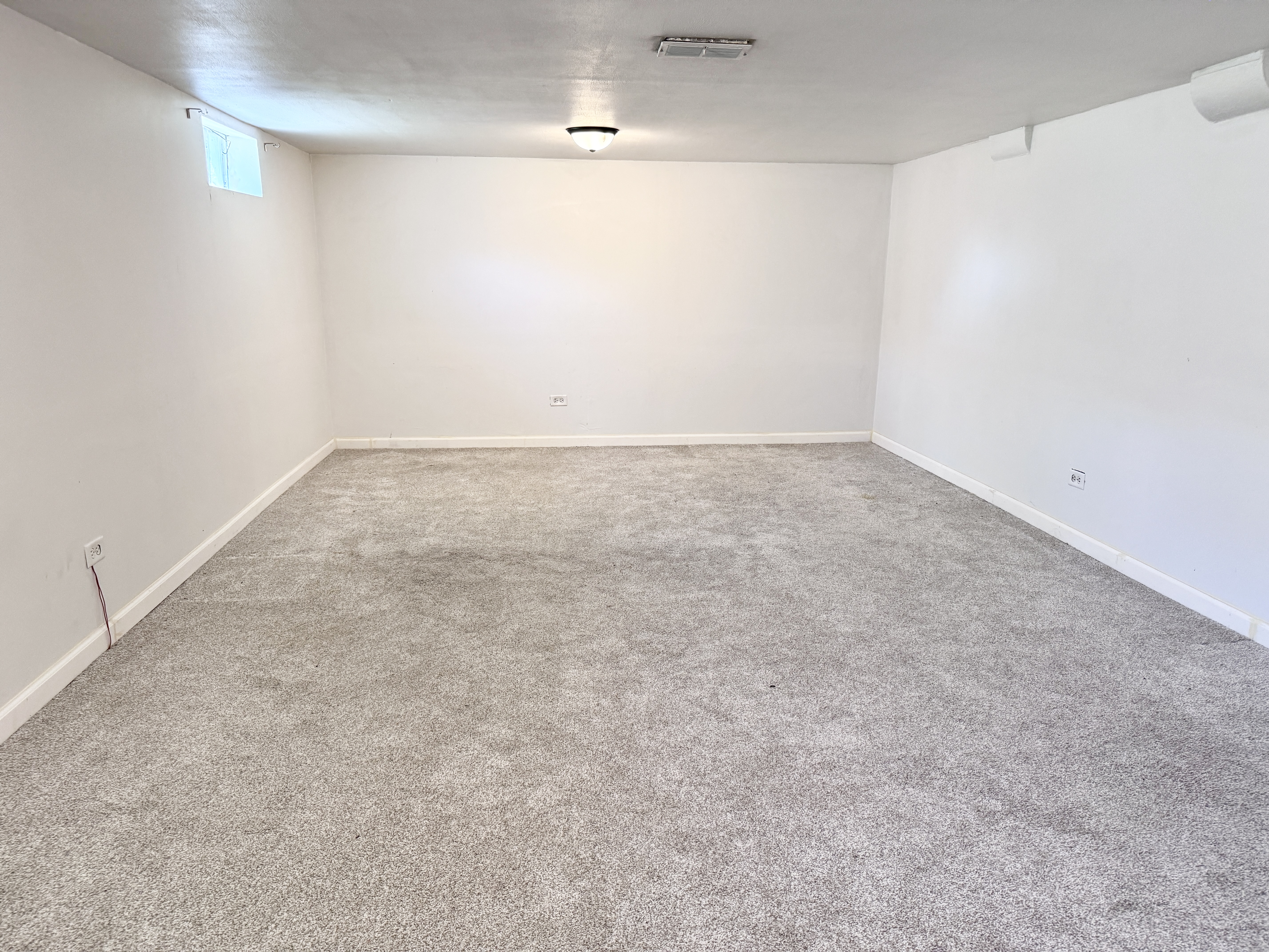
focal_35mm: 24
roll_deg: -0.6
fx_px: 880
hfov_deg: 71.6
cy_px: 476
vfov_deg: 56.8
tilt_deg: -13.9
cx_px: 634
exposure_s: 1/60
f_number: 1.78
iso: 250
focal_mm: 6.76
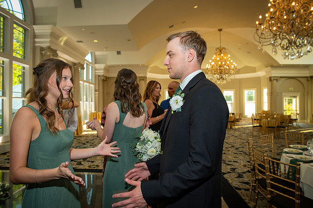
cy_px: 104
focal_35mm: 25
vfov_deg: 52.1
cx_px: 156
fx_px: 213
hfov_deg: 72.5
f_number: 4.5
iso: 800
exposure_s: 1/60
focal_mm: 24
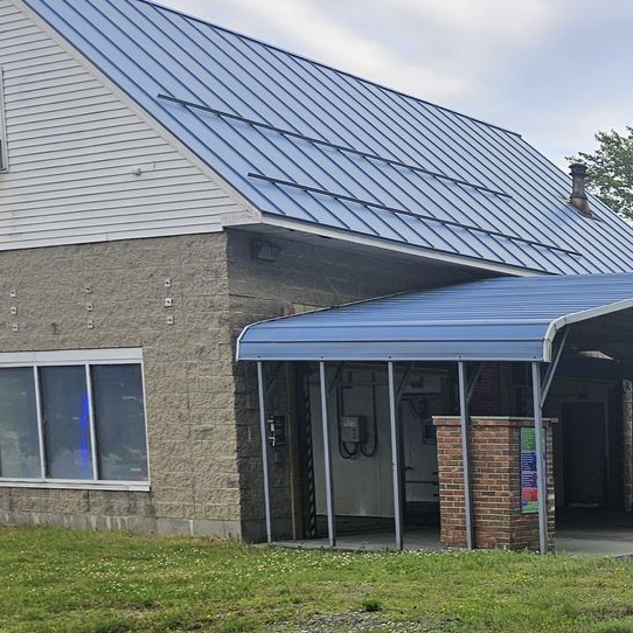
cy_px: 583
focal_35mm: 60
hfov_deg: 25.4
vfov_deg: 27.5
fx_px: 1241
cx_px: 782
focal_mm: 5.4
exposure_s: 1/503
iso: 25
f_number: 1.8
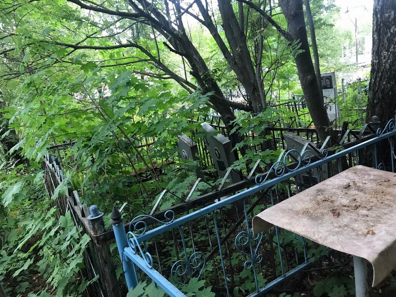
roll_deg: +9.7
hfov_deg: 63.4
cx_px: 198
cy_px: 148
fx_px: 320
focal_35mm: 28
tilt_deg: -16.1
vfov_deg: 49.7
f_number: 1.8
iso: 40
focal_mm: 3.99
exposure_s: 1/25
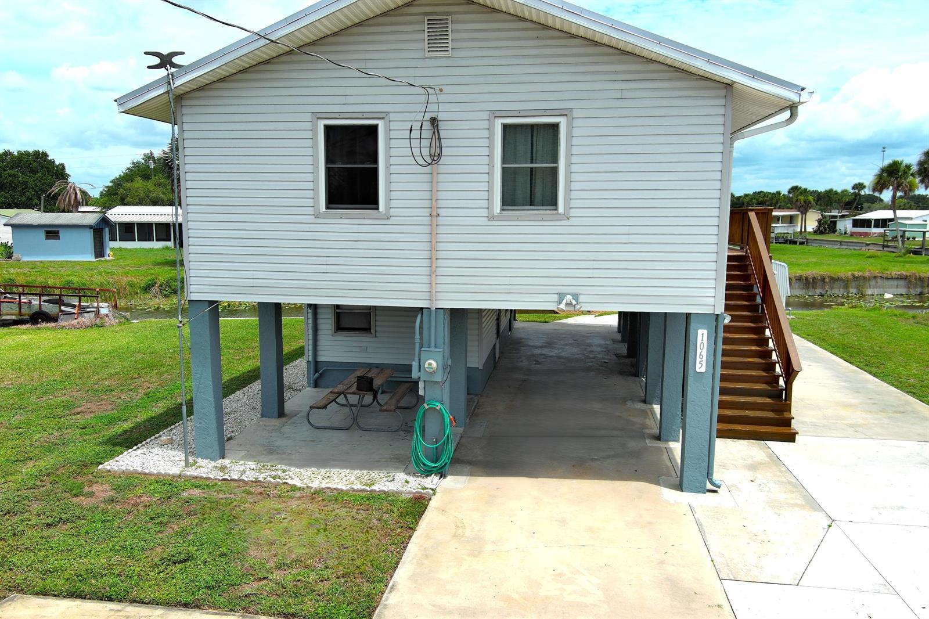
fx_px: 748
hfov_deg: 63.7
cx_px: 464
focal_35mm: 29
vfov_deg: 44.9
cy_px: 310
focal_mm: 10.57
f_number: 2.8
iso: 101
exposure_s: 1/2463
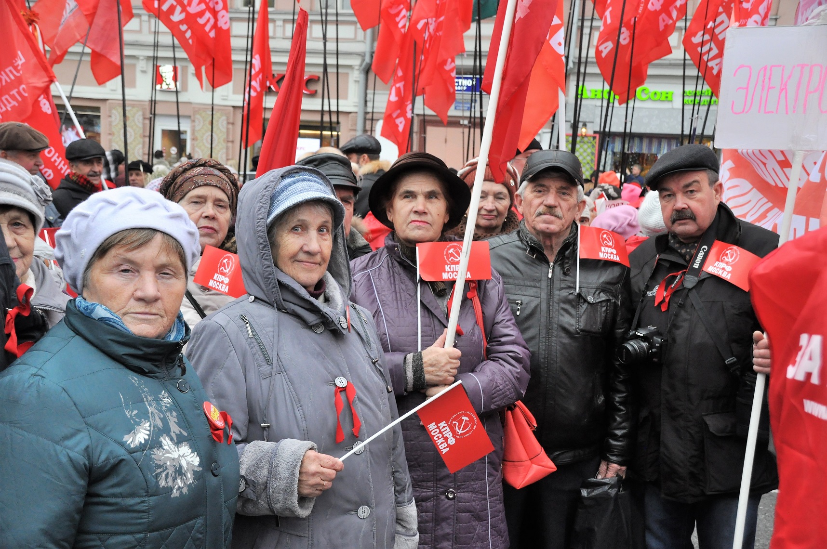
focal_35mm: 39
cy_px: 274
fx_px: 895
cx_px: 414
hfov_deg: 49.6
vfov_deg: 34.1
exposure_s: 1/125
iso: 1000
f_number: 5.6
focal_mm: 26
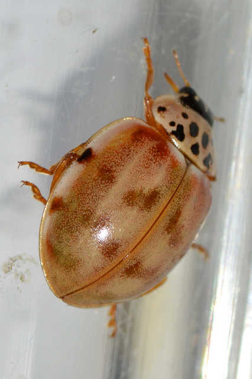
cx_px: 126
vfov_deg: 13.7
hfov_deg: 9.1
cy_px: 190
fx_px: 1577
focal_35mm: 150
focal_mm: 100
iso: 100
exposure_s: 1/200
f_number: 20
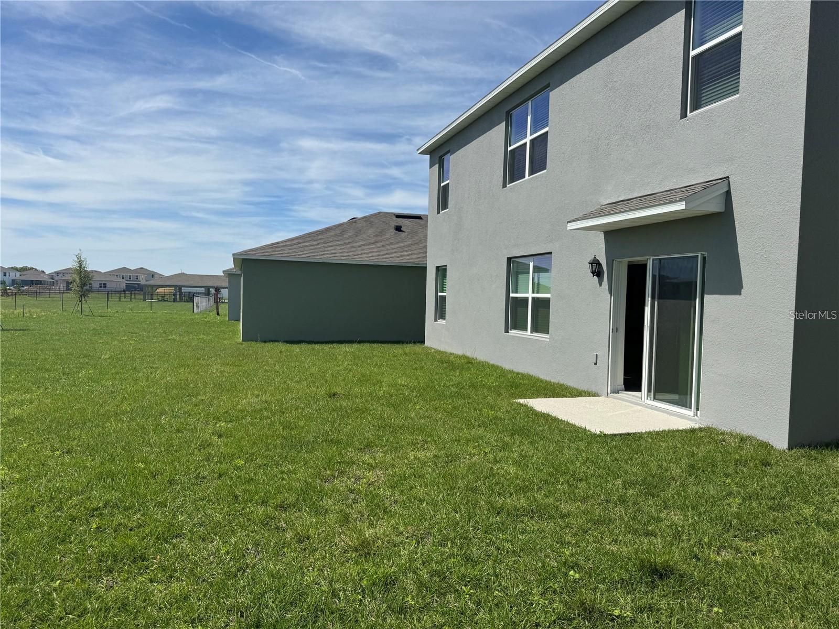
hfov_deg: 71.6
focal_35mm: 24
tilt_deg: -0.4
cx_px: 420
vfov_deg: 56.8
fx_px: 582
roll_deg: -1.0
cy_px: 314
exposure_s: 1/6410
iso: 80
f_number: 1.78
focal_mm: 6.86
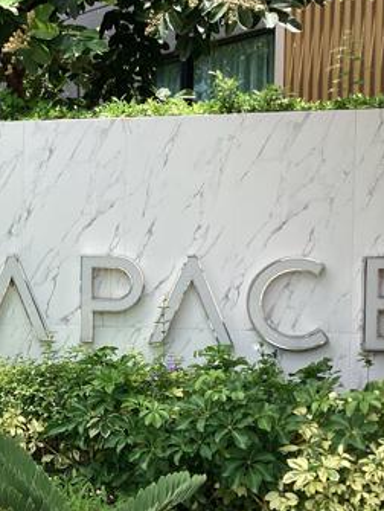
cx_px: -35
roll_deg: +0.2
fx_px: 901
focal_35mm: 61
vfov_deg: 31.6
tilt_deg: -2.0
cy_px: 304
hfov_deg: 22.7
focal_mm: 3.3
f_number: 2.4
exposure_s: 1/849
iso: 25
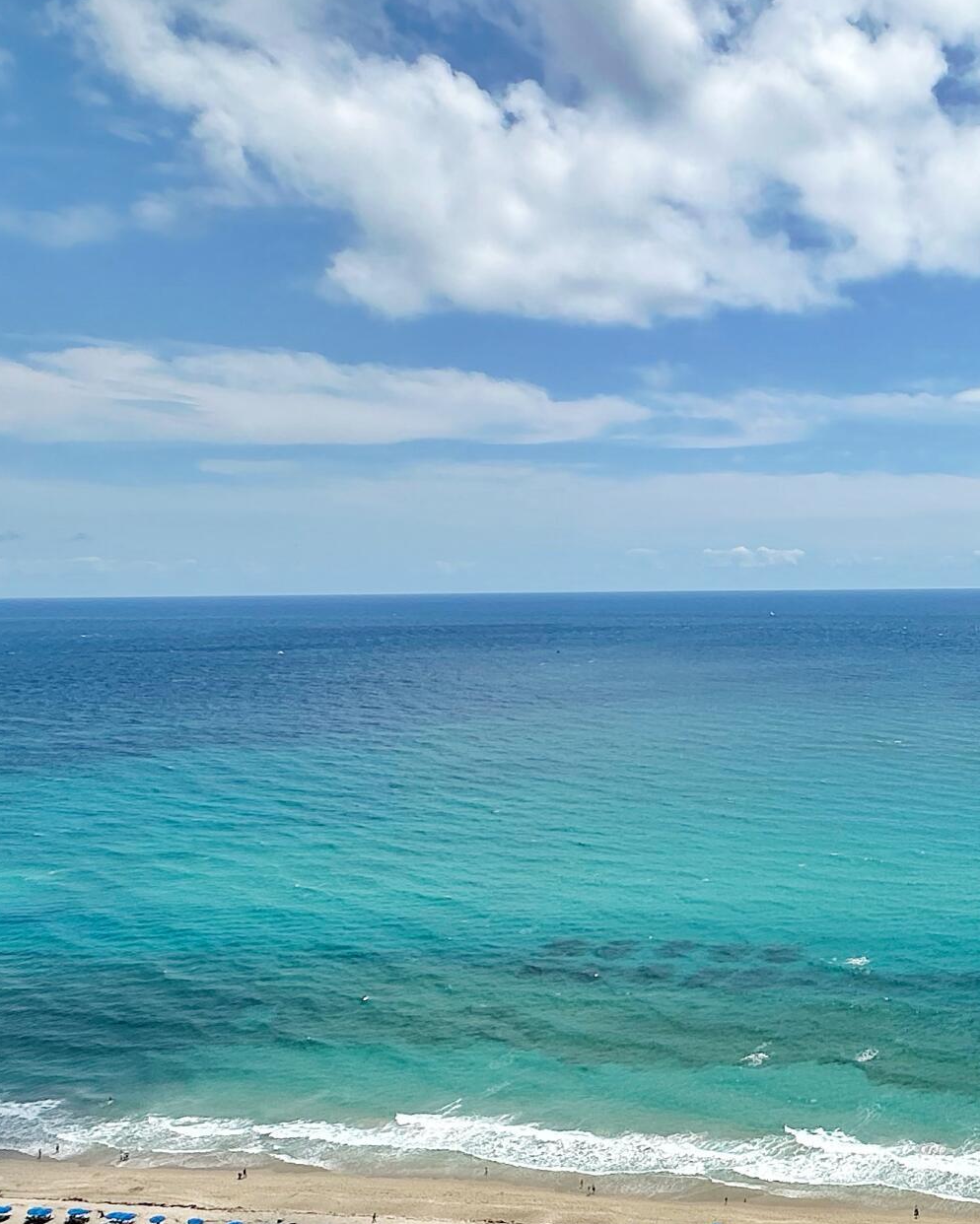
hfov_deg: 38.3
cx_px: 1031
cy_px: 640
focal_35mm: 33
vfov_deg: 54.2
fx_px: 1196
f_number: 2.2
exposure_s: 1/5051
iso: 50
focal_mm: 2.22
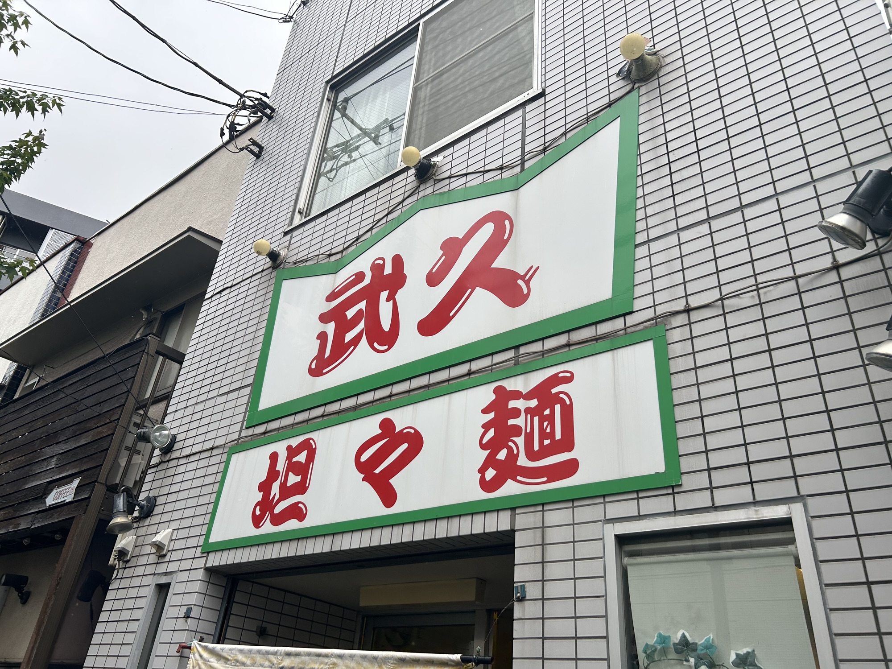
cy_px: 334
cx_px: 446
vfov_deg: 53.1
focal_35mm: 26
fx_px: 670
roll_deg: -7.6
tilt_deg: +31.4
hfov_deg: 67.3
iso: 50
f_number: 1.5
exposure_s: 1/674
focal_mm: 5.7
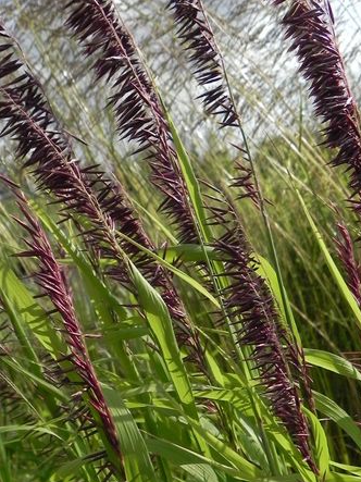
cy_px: 330
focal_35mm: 47
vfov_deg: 39.8
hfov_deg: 30.9
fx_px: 654
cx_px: 169
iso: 160
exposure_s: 1/2000
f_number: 3.5
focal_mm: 4.6
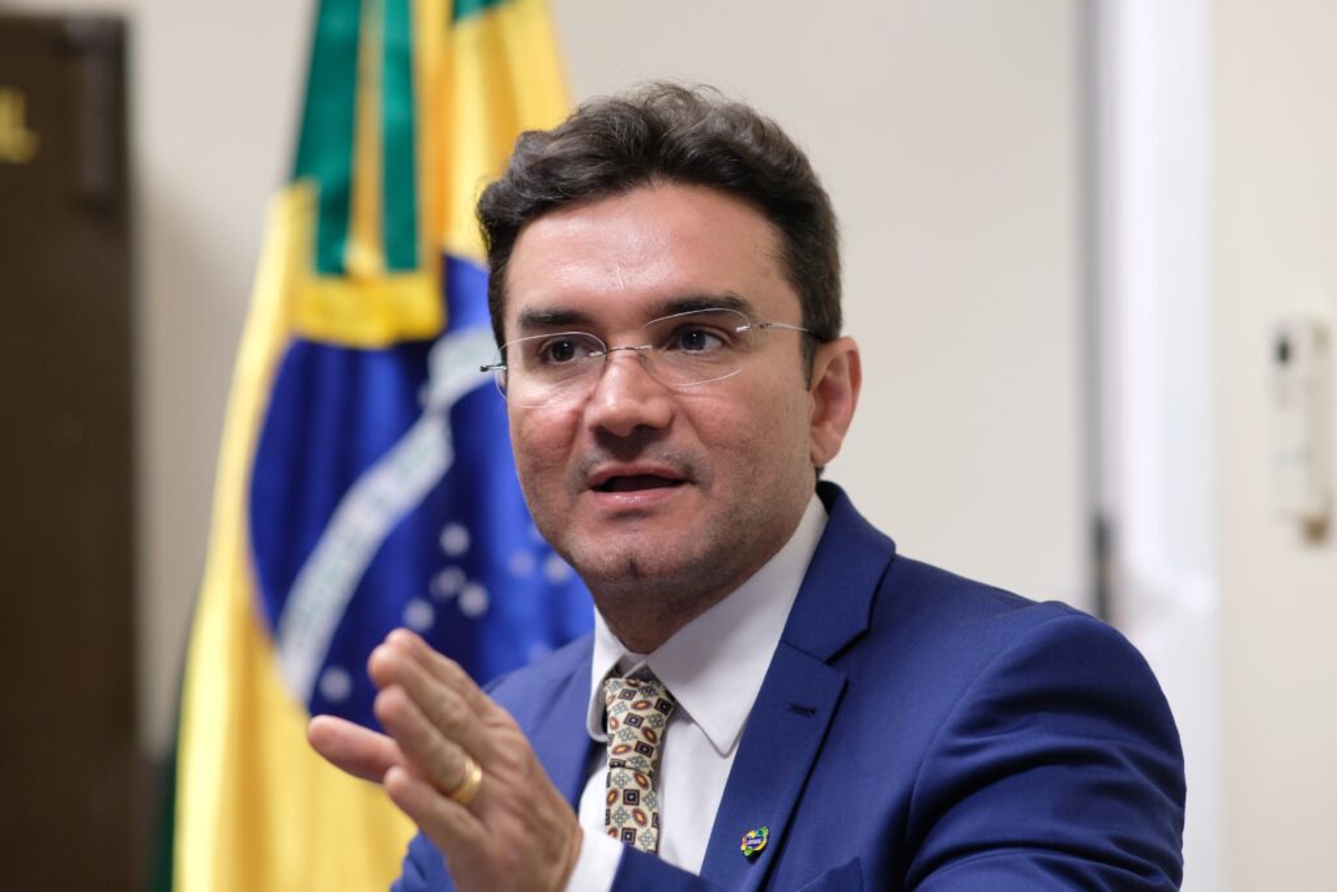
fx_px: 4754
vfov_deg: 10.7
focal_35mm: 128
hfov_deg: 16.0
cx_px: 668
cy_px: 446
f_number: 2.2
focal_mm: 85
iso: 1000
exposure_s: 1/100
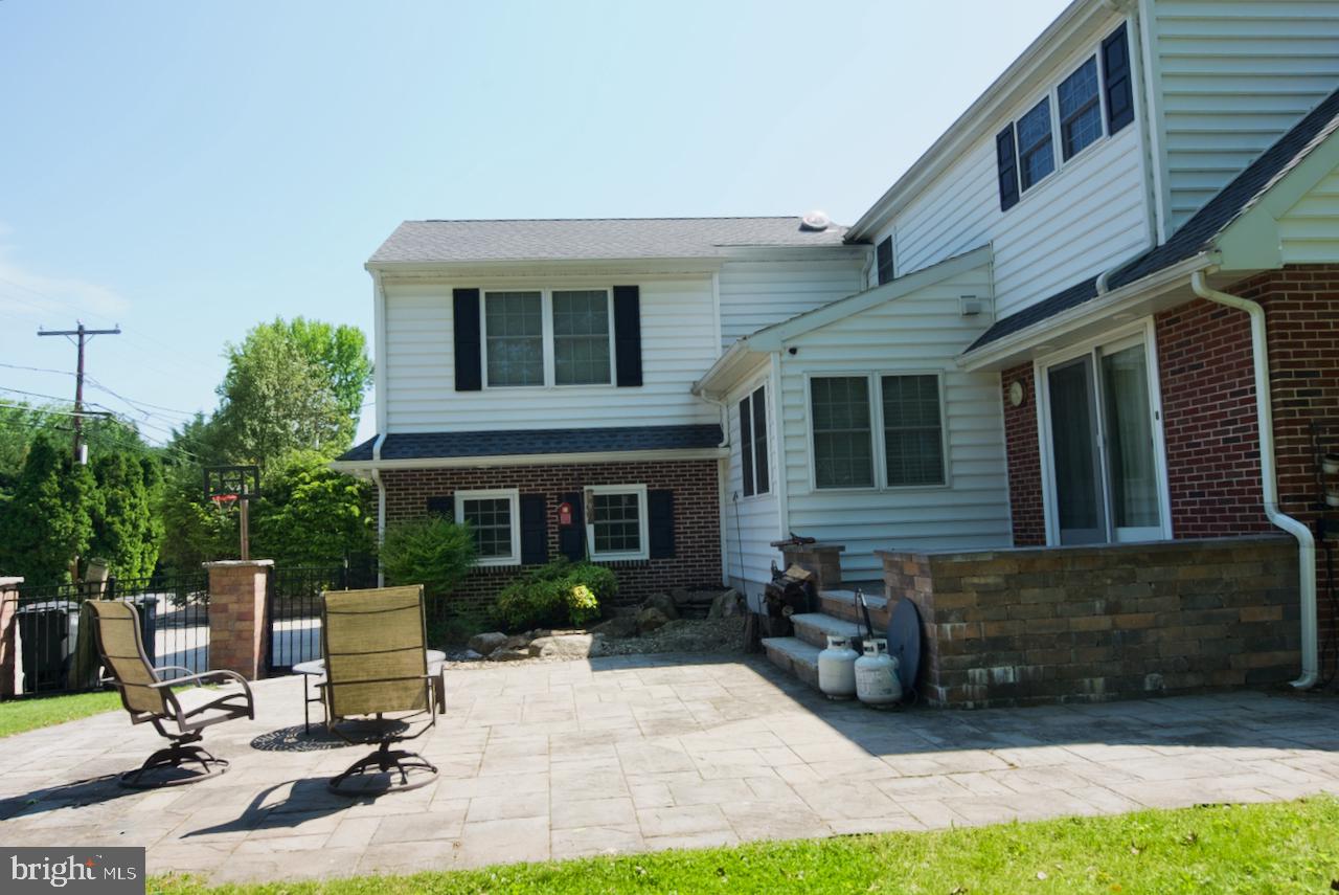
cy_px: 448
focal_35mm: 22
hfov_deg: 78.5
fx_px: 819
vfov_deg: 57.3
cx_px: 670
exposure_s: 1/640
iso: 800
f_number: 13
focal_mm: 22
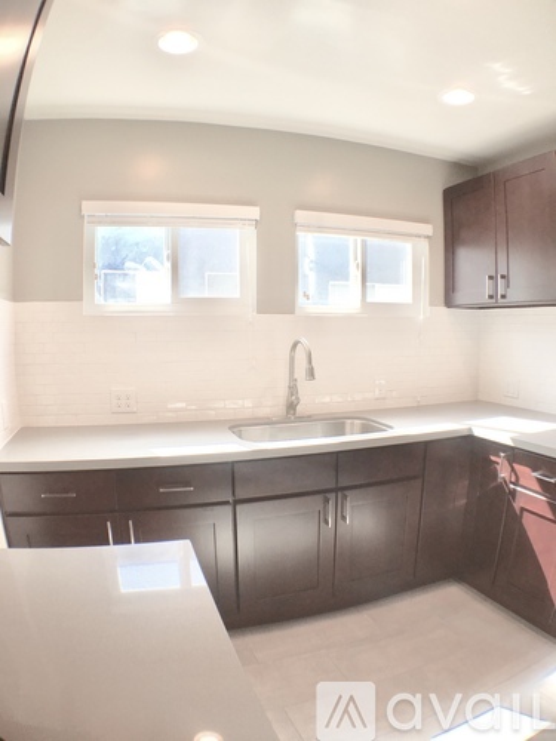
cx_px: 278
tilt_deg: -3.8
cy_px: 370
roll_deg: +0.7
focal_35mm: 29
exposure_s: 1/60
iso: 25
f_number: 2.2
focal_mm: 4.15
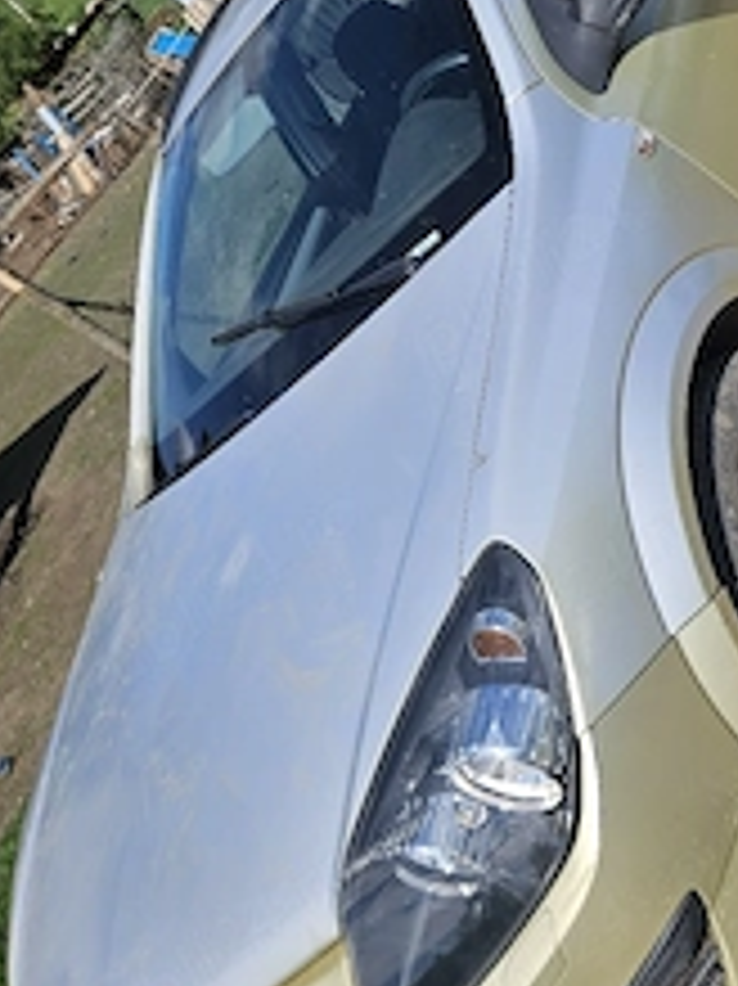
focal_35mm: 42
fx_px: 1195
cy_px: 306
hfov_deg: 32.7
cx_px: 652
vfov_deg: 44.0
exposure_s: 1/3333
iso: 25
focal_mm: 5.4
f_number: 1.8
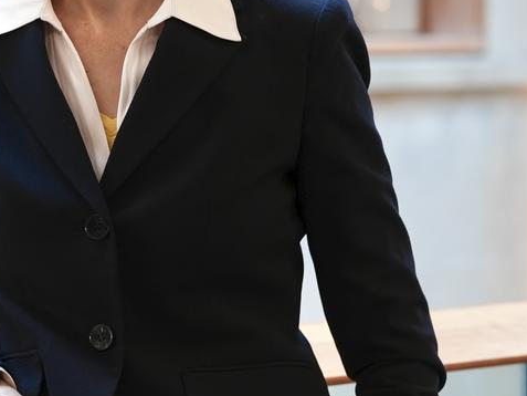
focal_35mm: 252
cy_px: 52
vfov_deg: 5.9
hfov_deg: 7.8
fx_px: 3837
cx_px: 0
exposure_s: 1/25
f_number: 4.5
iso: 640
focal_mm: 85
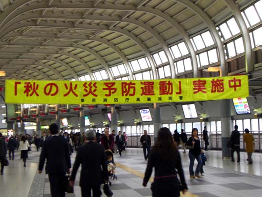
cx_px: 131
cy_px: 98
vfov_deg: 22.3
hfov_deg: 29.4
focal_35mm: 66
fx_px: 500
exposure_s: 1/30
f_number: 3.6
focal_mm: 10.7
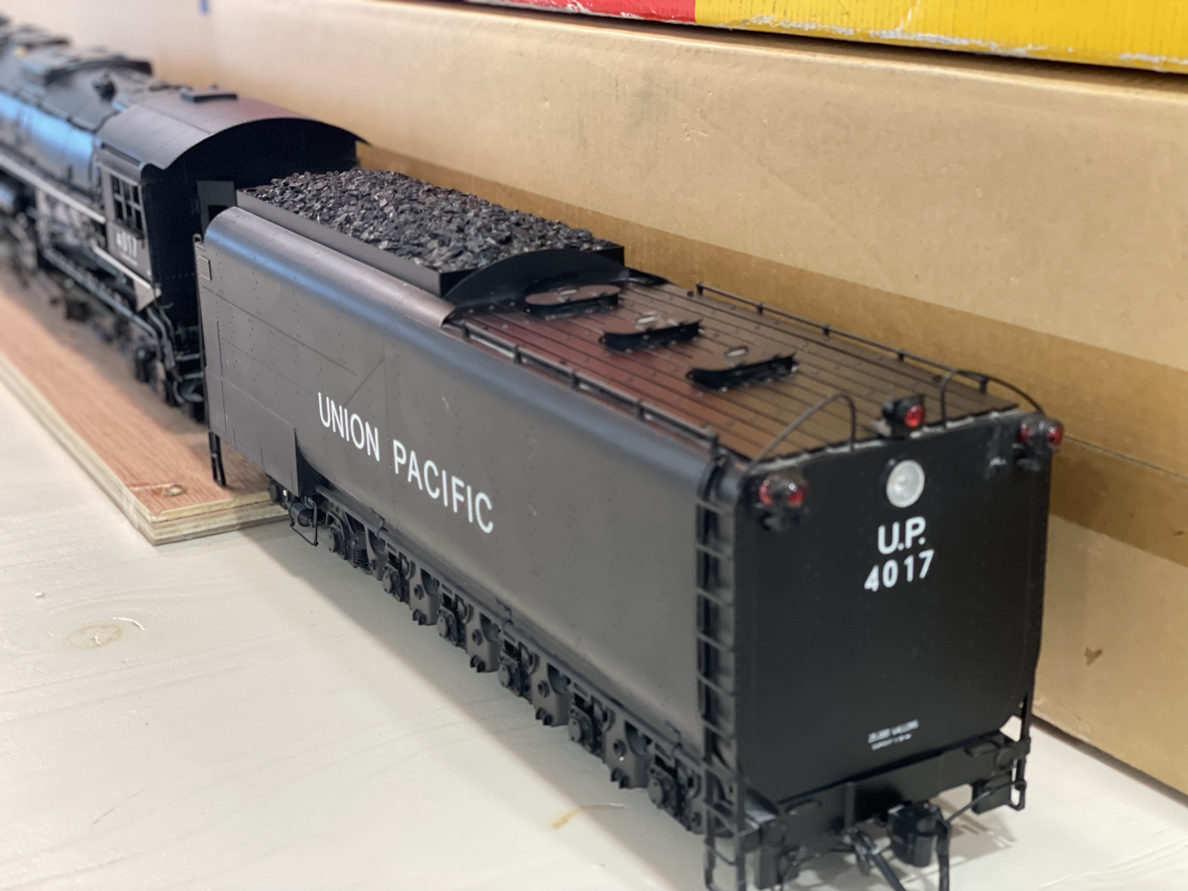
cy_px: 446
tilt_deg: -17.8
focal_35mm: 52
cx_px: 594
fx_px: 1785
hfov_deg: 36.8
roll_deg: +0.9
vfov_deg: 28.0
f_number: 2
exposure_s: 1/40
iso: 200
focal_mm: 6
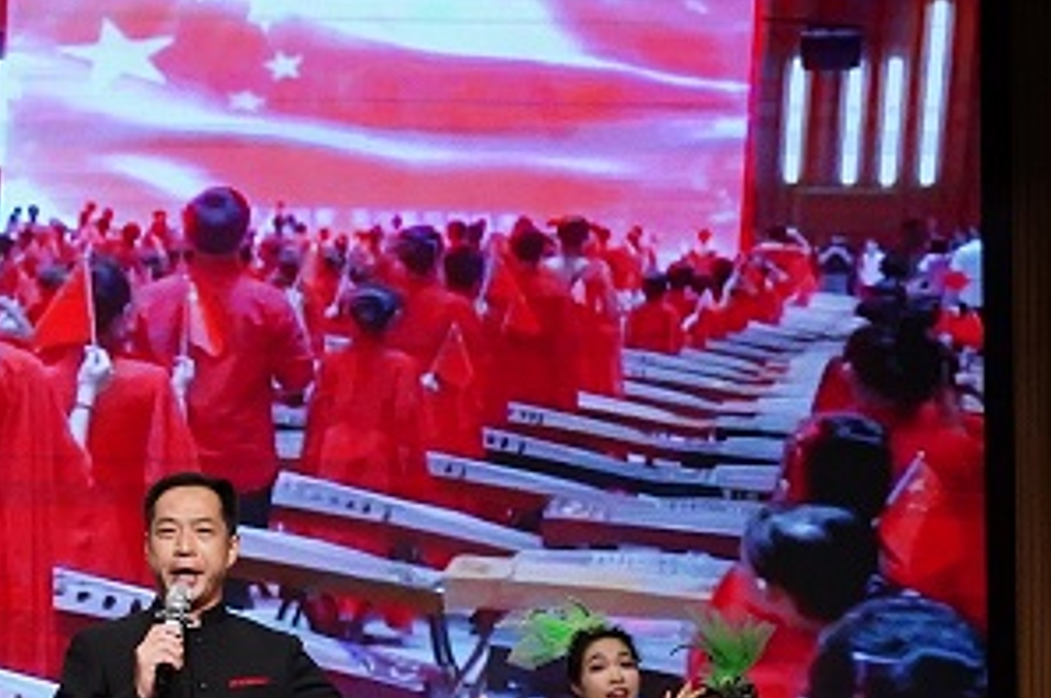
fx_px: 5191
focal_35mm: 178
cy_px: 427
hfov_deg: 11.1
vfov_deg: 7.7
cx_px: -494
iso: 5000
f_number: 11
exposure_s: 1/125
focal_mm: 53
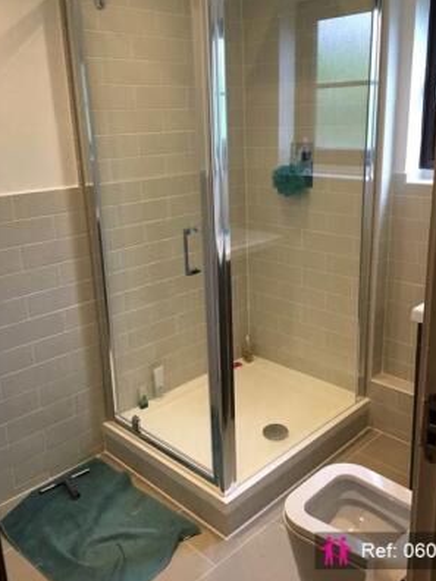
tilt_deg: -14.5
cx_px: 225
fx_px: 537
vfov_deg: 56.7
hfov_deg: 44.2
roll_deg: +2.2
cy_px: 268
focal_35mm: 32
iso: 50
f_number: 2.2
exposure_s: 1/33
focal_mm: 4.15
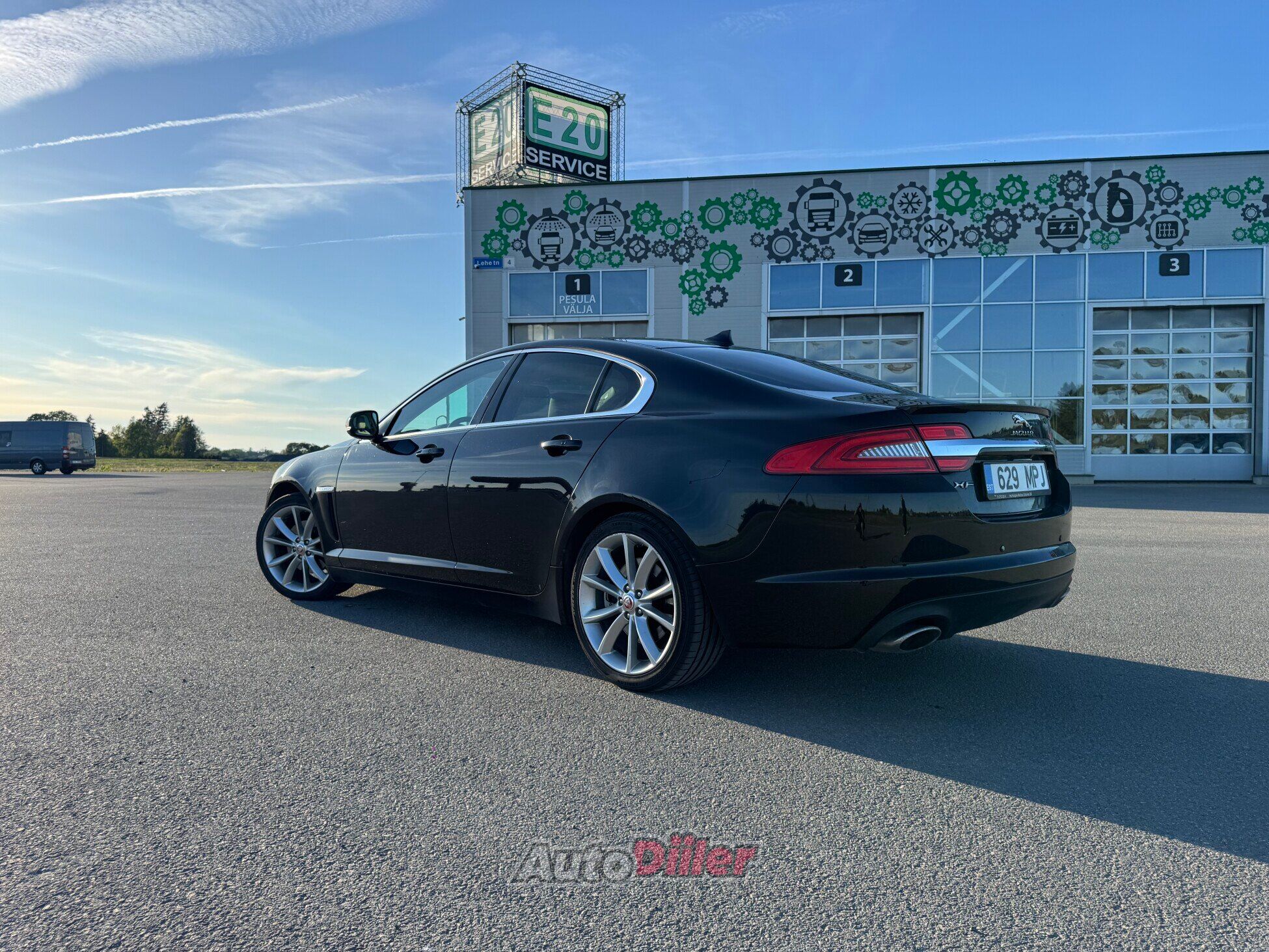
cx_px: 634
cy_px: 476
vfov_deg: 56.8
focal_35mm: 24
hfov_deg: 71.6
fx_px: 880
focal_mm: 6.76
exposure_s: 1/2959
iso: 80
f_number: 1.78
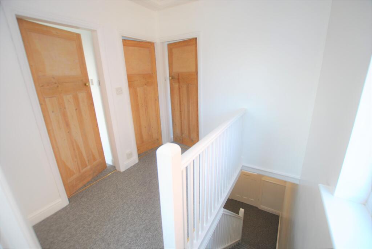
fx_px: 155
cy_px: 124
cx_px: 186
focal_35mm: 15
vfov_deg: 77.5
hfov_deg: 100.3
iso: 200
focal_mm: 10
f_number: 3.5
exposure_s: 1/50
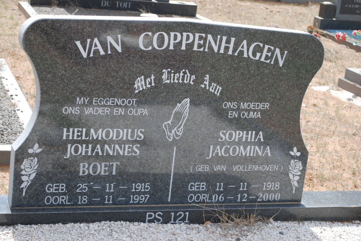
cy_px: 120
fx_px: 828
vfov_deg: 16.6
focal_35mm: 82
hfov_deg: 24.6
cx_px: 180
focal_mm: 55
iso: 100
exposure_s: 1/200
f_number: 7.1
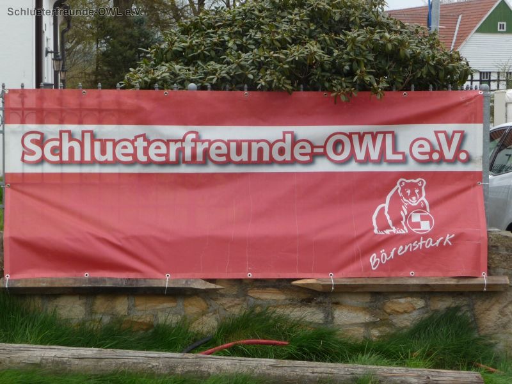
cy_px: 192
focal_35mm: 103
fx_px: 1523
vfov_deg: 14.4
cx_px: 256
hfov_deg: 19.1
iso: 100
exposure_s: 1/200
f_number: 4.7
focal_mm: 17.5
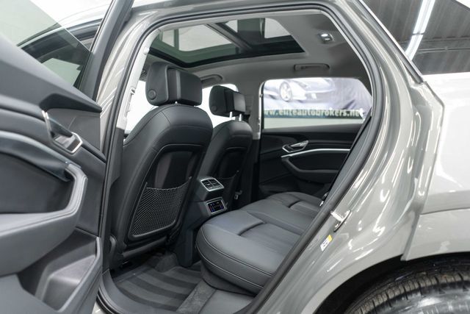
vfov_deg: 46.4
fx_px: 366
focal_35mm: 28
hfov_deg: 65.5
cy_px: 157
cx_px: 235
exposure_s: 1/40
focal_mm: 28
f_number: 3.2
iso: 1000
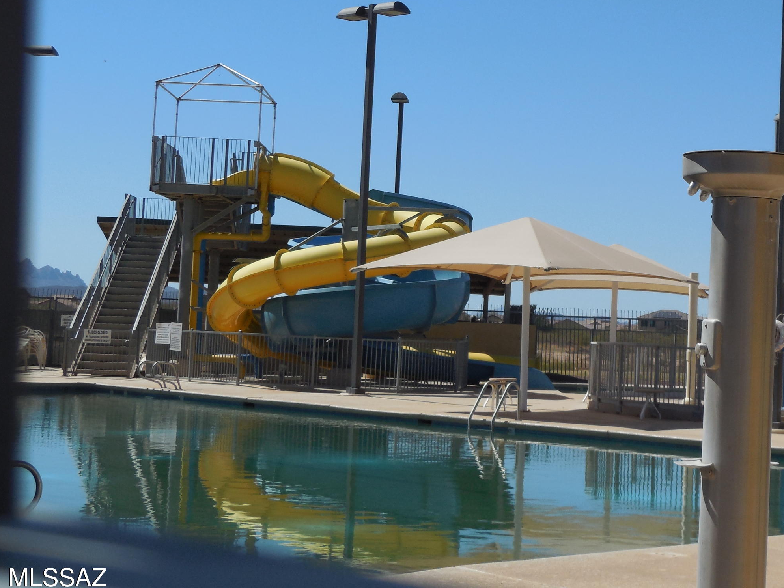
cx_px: 518
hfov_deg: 24.3
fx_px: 1812
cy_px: 173
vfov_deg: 18.4
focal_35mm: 80
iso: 125
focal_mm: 9.4
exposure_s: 1/500
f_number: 7.9
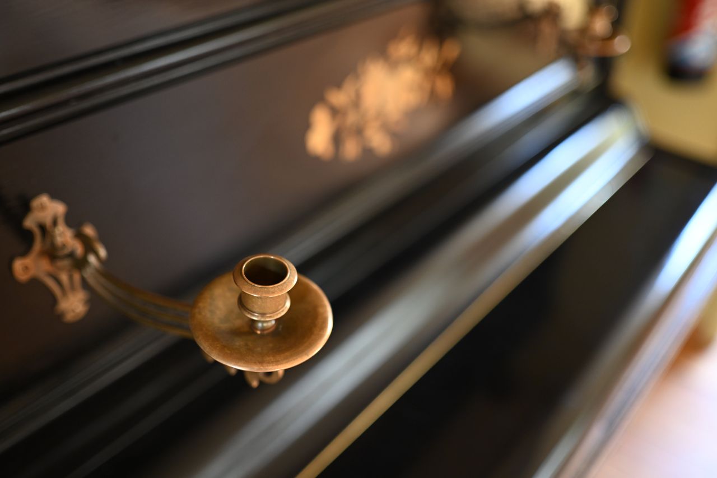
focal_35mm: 35
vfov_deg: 37.8
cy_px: 239
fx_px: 697
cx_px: 358
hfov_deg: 54.4
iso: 800
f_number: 1.8
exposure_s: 1/40
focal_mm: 35
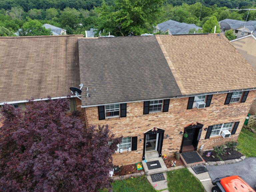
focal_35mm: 24
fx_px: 177
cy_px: 96
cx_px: 128
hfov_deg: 71.6
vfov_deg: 56.8
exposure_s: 1/1250
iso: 150
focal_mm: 8.67
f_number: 1.8
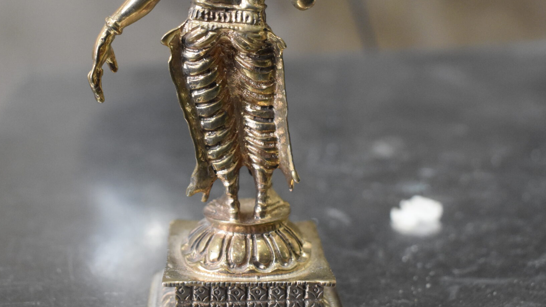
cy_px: 75
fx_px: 782
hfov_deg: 38.5
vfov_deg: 22.0
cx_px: 280
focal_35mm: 54
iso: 2500
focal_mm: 22
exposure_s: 1/60
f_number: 4
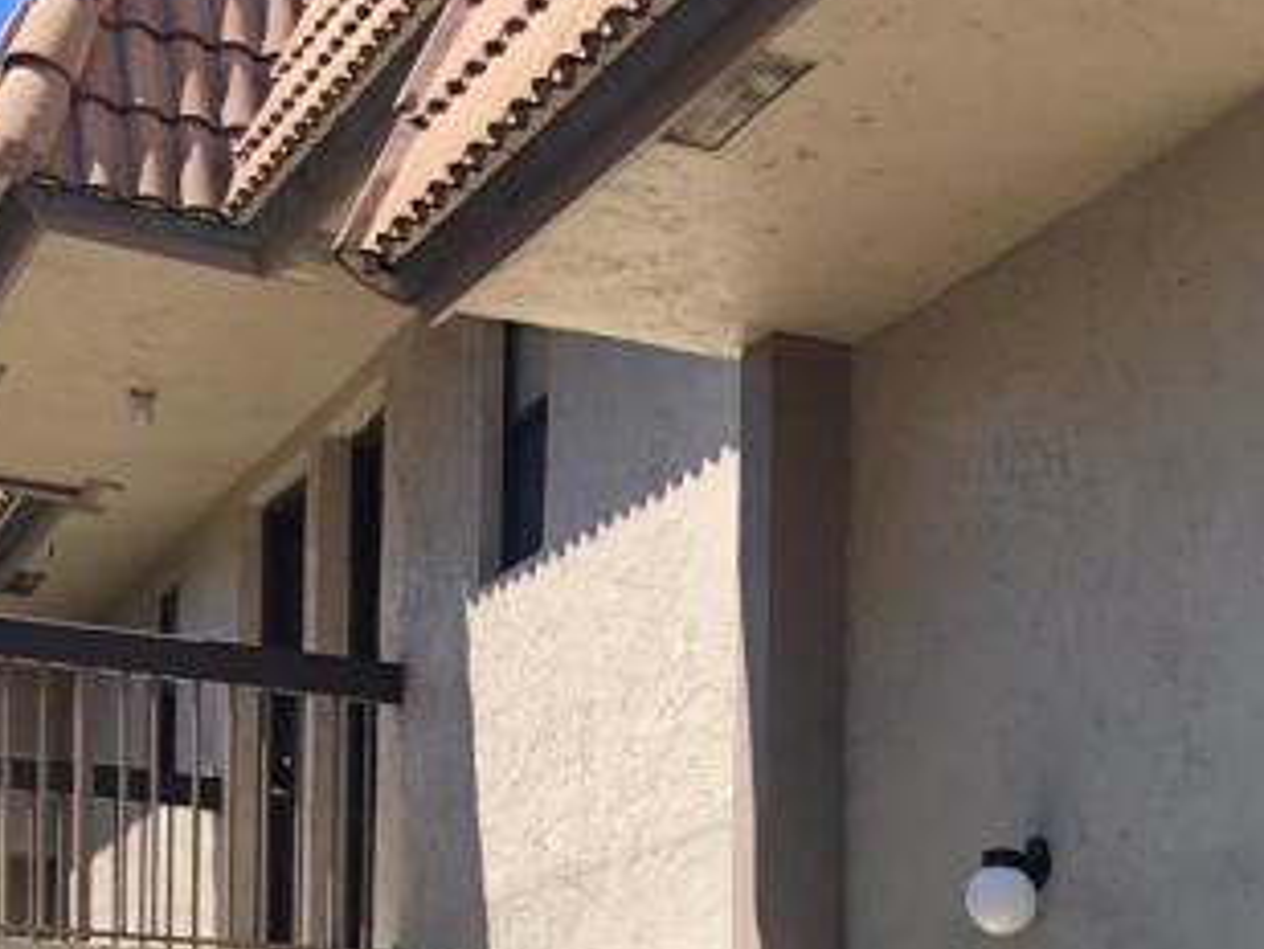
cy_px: 1342
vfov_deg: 15.8
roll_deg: -0.9
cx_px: 1604
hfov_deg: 20.7
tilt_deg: +1.4
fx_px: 3178
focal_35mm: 87
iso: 20
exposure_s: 1/934
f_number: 1.8
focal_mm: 3.99
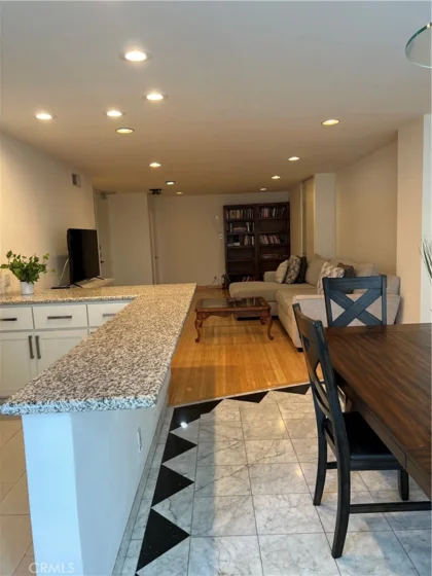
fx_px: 433
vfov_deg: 67.3
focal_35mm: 26
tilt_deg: -8.1
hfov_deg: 53.1
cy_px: 288
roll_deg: +3.2
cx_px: 216
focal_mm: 5.7
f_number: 1.5
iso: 80
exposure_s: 1/60
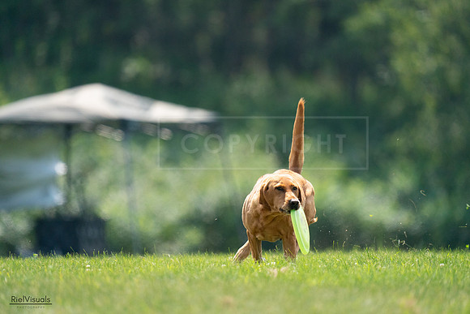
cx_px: 235
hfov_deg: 3.4
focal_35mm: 600
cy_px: 157
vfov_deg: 2.3
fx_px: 7835
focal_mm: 600
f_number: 6.3
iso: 2500
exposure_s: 1/4000
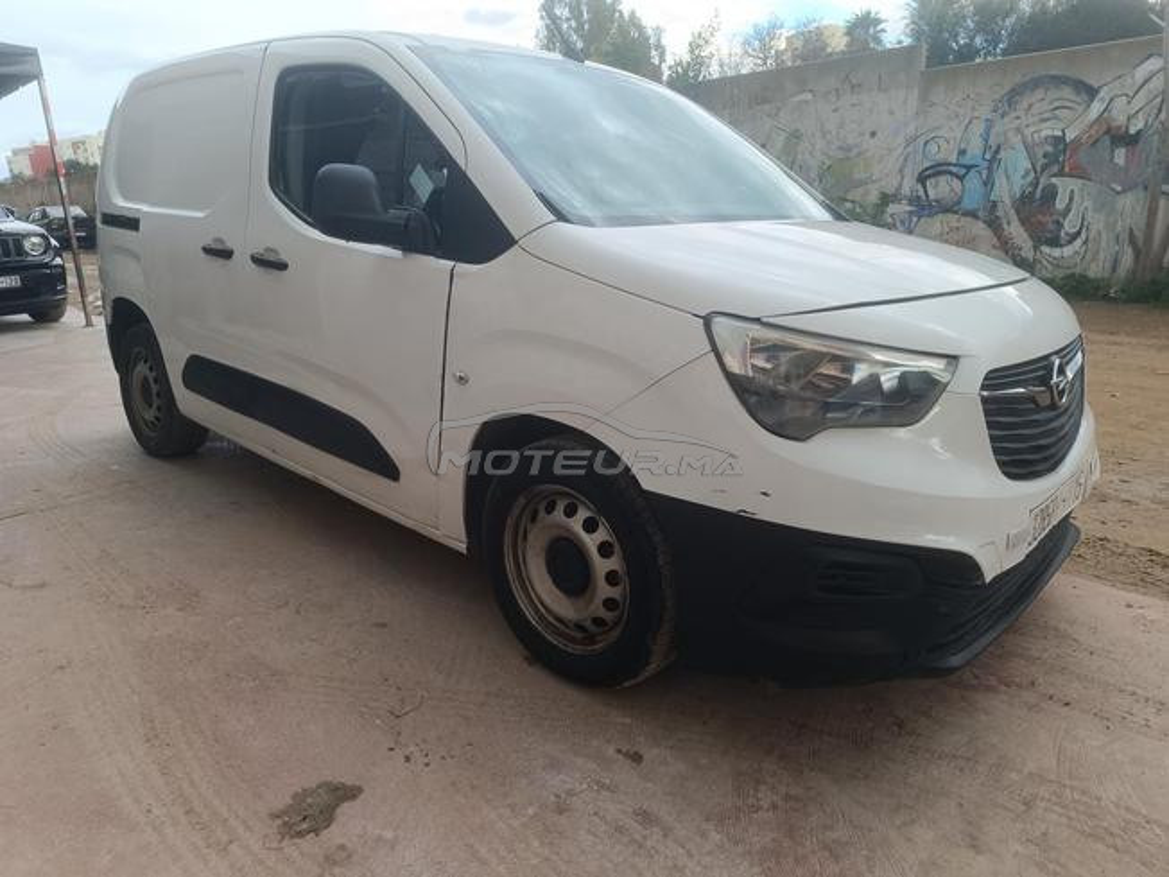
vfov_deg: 56.8
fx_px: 810
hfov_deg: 71.6
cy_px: 438
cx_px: 584
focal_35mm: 24
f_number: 1.65
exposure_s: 1/100
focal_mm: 6.14
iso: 113
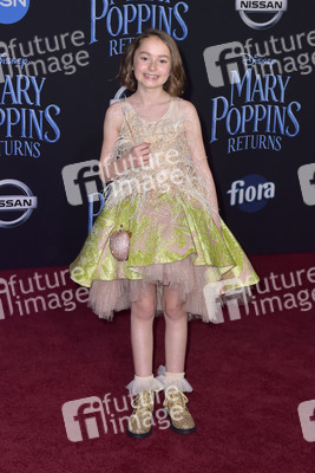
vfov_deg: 34.5
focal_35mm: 58
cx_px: 158
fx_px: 761
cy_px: 236
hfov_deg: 23.4
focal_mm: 58
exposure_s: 1/250
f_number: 6.3
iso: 400
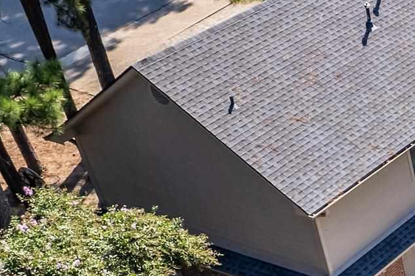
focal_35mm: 87
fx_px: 1003
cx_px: 747
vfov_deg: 15.4
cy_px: 271
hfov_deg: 18.4
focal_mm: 8.38
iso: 100
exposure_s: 1/1000
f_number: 2.8
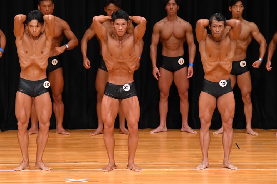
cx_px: 138
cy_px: 92
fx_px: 2192
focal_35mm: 285
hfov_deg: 7.2
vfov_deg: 4.8
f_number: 5.6
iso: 4000
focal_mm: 190
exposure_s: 1/400
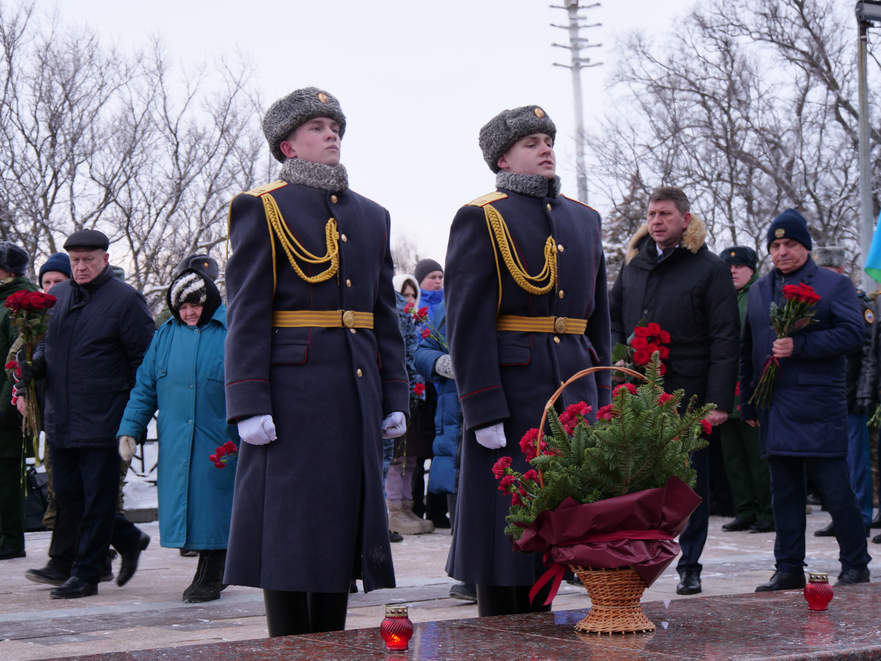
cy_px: 330
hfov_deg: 24.4
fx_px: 2036
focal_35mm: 80
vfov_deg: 18.4
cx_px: 440
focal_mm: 40
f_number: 4.7
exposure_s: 1/100
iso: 200
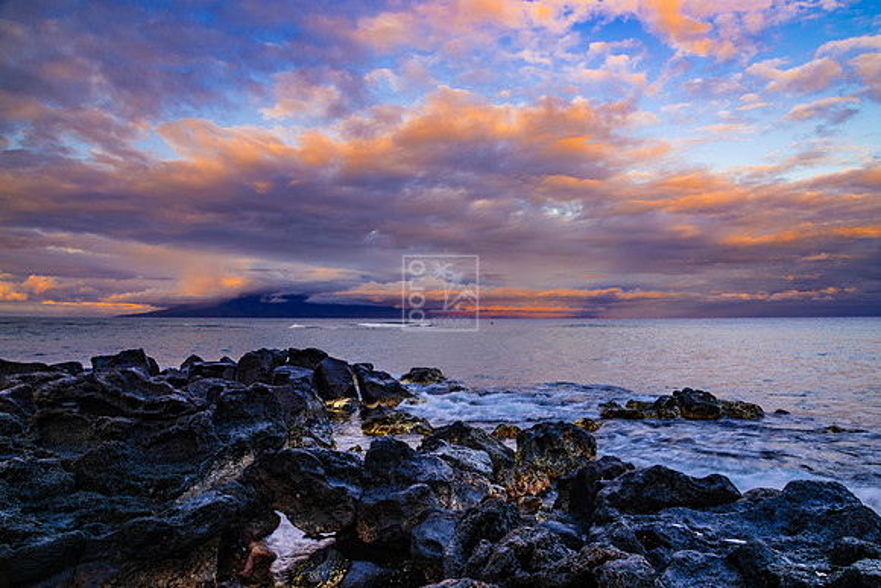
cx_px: 440
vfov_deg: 52.9
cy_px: 294
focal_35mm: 24
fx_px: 591
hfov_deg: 73.4
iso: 125
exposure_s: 1/6
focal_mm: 24
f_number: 10
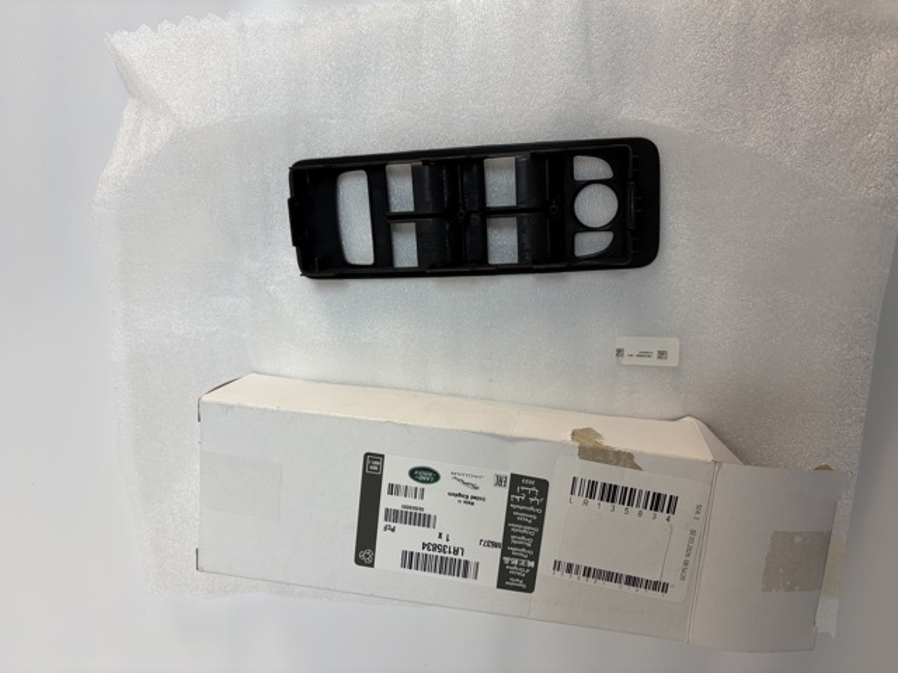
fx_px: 674
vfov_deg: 53.1
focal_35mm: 26
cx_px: 449
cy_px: 336
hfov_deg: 67.3
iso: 64
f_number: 1.6
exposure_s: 1/100
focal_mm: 5.96
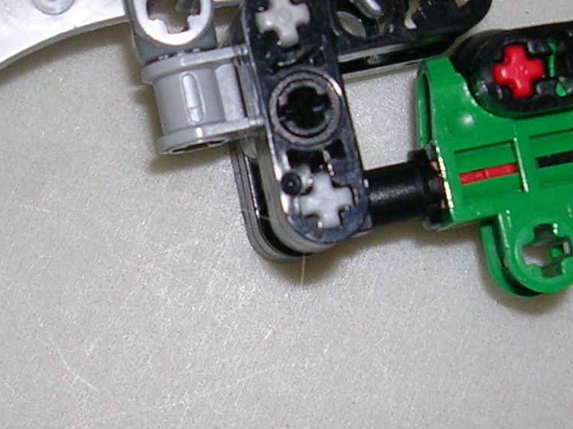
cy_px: 147
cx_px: 167
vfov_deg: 14.3
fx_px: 1705
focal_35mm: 103
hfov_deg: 19.0
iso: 50
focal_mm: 5.8
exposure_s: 1/60.1
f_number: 2.8
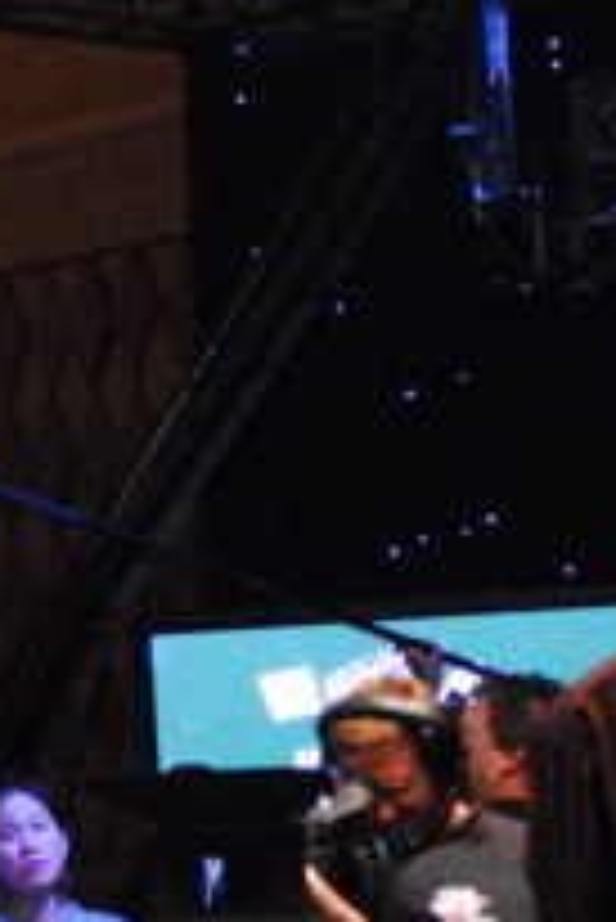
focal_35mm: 164
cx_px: -11
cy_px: 994
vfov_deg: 12.3
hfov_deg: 8.3
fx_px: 4202
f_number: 2.8
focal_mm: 32
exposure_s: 1/60
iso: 1600
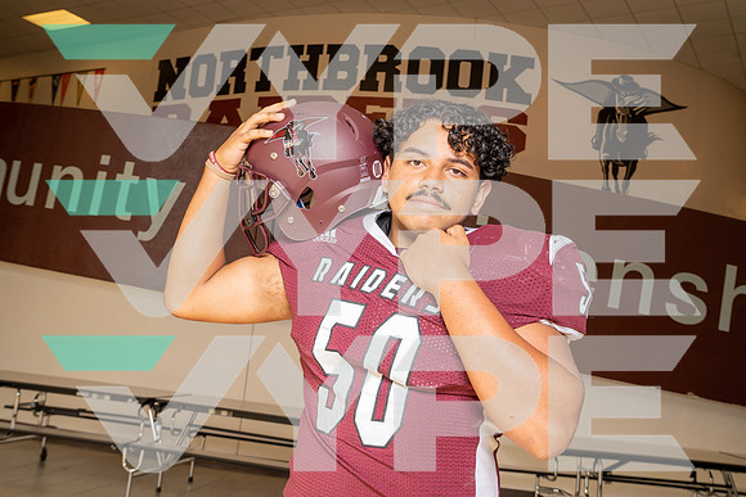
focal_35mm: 36
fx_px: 746
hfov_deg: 53.1
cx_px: 373
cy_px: 248
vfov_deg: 36.9
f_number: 8
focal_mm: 36
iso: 800
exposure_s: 1/250
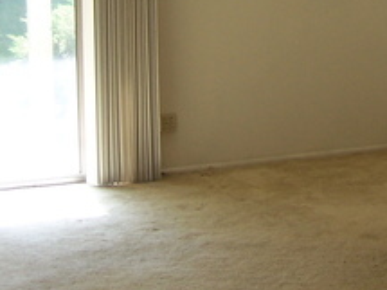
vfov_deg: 12.7
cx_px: 373
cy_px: -68
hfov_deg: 17.1
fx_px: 1263
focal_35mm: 113
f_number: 2.8
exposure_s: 1/60
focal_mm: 6.3
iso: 80
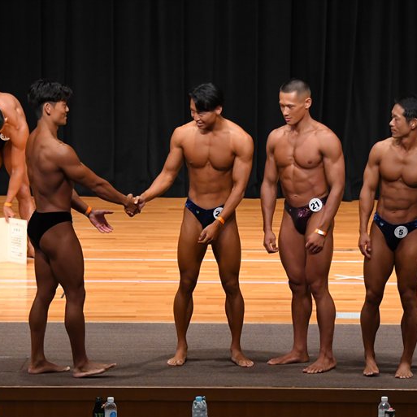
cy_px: 209
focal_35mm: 235
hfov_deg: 7.4
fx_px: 3203
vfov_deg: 7.4
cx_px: 242
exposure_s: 1/400
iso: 4000
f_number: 5.6
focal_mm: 122
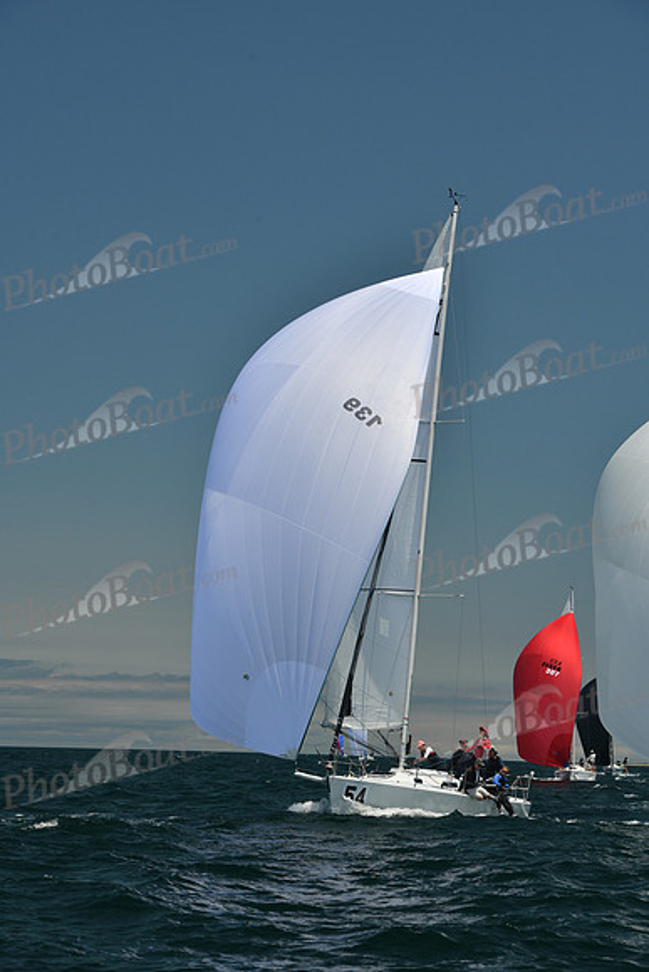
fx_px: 3027
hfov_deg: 12.2
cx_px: 324
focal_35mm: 112
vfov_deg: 18.3
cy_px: 486
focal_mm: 112
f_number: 10
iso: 320
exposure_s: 1/640
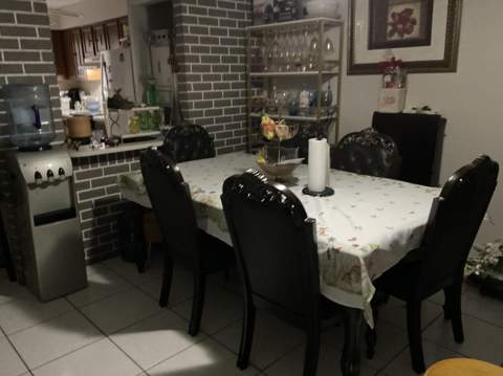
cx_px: 252
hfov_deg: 61.7
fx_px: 421
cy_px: 188
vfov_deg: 48.2
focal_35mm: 29
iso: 500
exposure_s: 1/20
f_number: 1.8
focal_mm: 3
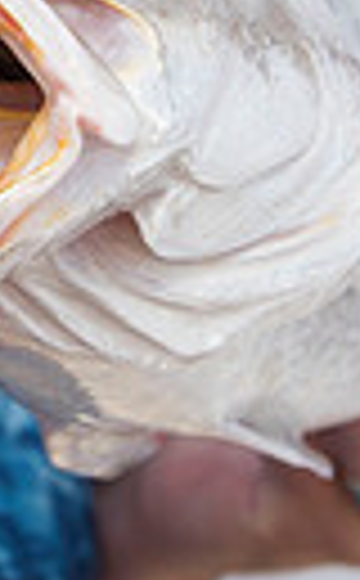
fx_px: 2178
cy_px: -83
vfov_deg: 14.8
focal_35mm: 138
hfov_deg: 9.2
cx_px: -148
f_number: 7.1
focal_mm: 30
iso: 250
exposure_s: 1/320
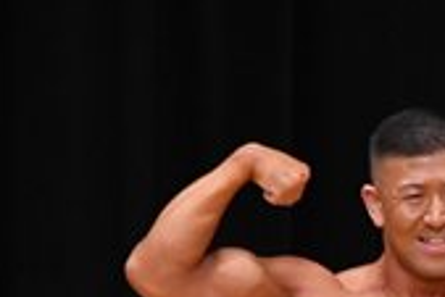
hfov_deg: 1.7
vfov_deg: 1.1
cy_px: 605
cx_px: 939
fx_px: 15316
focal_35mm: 1238
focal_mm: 180
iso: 3200
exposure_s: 1/400
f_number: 5.6
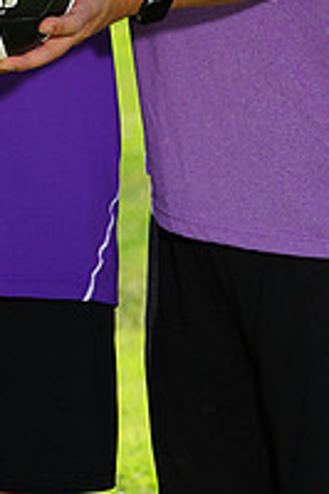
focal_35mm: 700
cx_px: 114
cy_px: -193
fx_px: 9612
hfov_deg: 2.0
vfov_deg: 2.9
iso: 200
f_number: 11
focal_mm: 241
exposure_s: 1/200
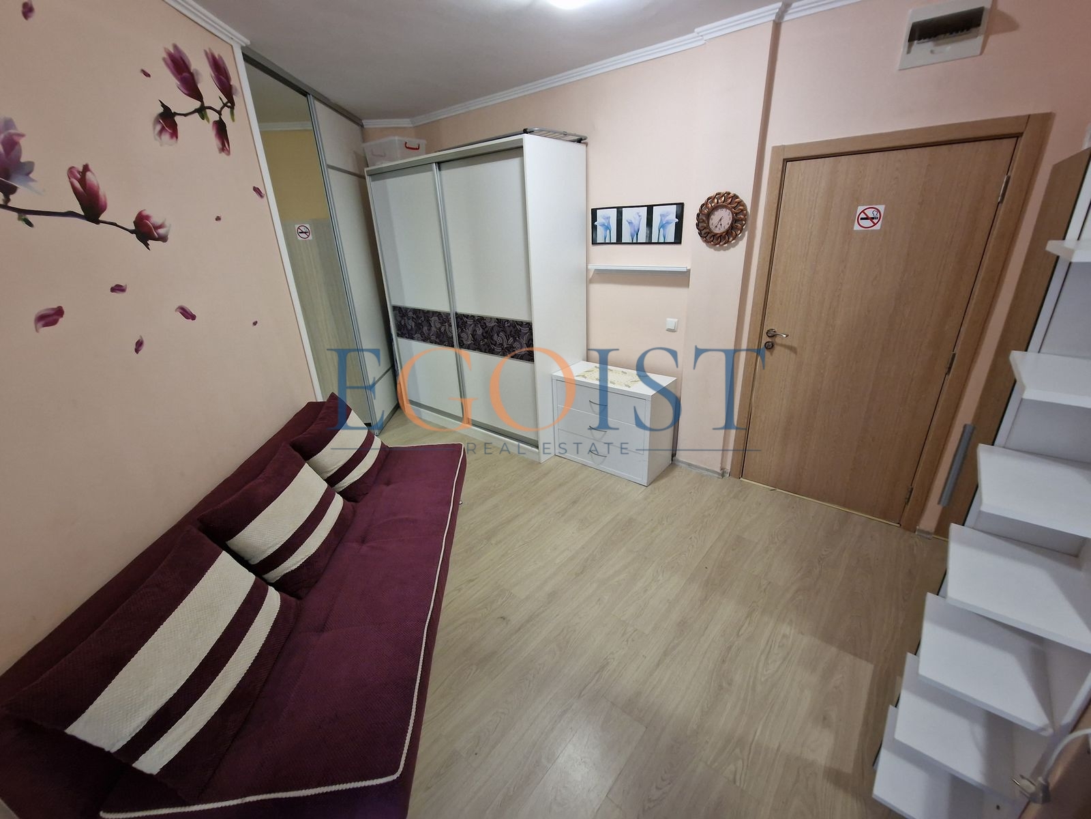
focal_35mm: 13
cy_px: 410
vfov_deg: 89.9
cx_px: 546
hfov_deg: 106.2
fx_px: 410
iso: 640
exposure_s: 1/30
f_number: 2.2
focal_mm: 2.2
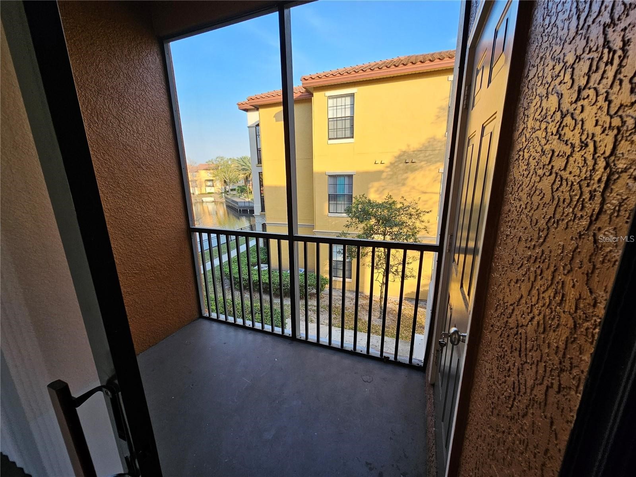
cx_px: 318
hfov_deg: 106.2
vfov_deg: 89.9
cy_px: 238
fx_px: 239
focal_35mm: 13
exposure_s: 1/244
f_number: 2.2
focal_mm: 2.2
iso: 64
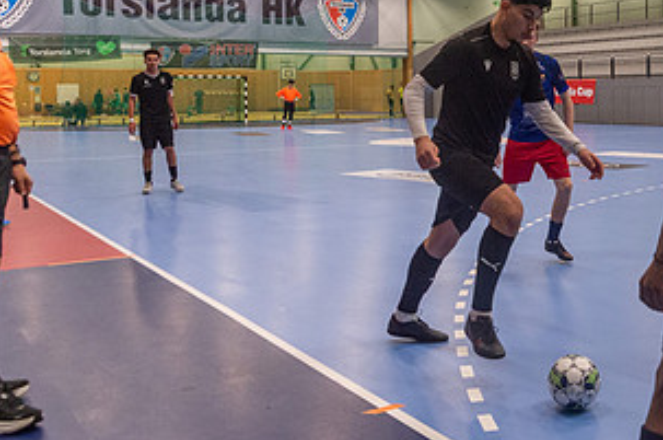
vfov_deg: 28.7
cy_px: 114
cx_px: 560
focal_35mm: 46
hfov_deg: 40.4
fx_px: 846
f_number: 3.5
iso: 3600
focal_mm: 24
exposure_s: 1/640
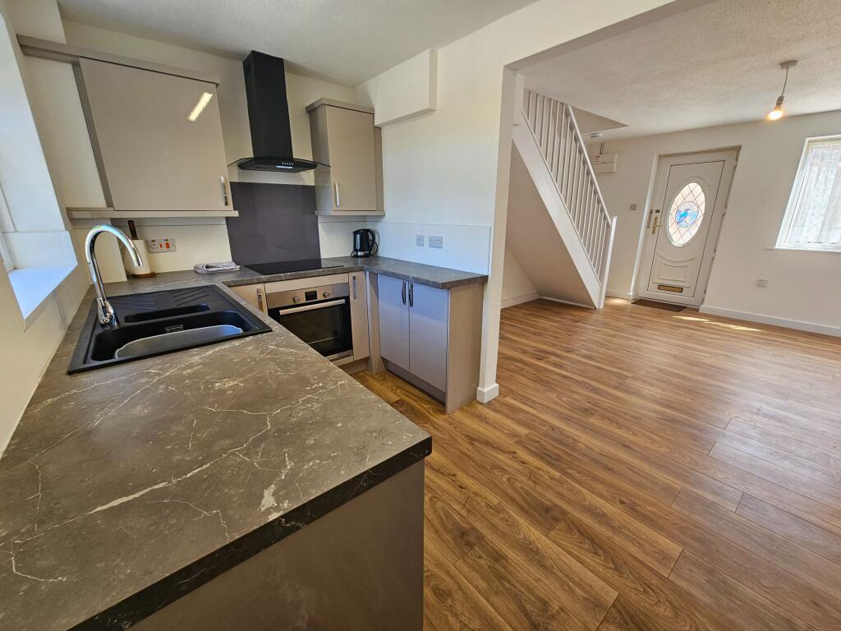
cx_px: 420
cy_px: 316
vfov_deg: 89.9
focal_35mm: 13
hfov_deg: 106.2
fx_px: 316
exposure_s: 1/50
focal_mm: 2.2
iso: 50
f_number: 2.2
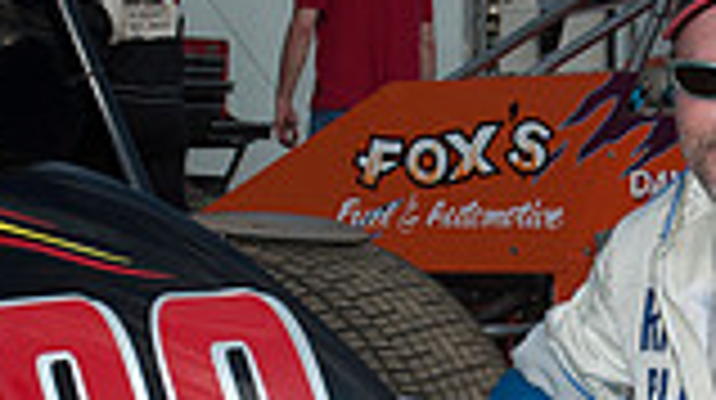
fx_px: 2939
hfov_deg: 13.8
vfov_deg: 7.7
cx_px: 590
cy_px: 485
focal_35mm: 155
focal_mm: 27
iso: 100
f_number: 7.1
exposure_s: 1/250
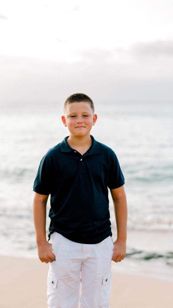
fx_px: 497
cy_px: 154
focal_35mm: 61
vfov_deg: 34.4
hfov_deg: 19.7
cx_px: 86
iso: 320
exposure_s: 1/1000
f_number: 2
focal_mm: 58
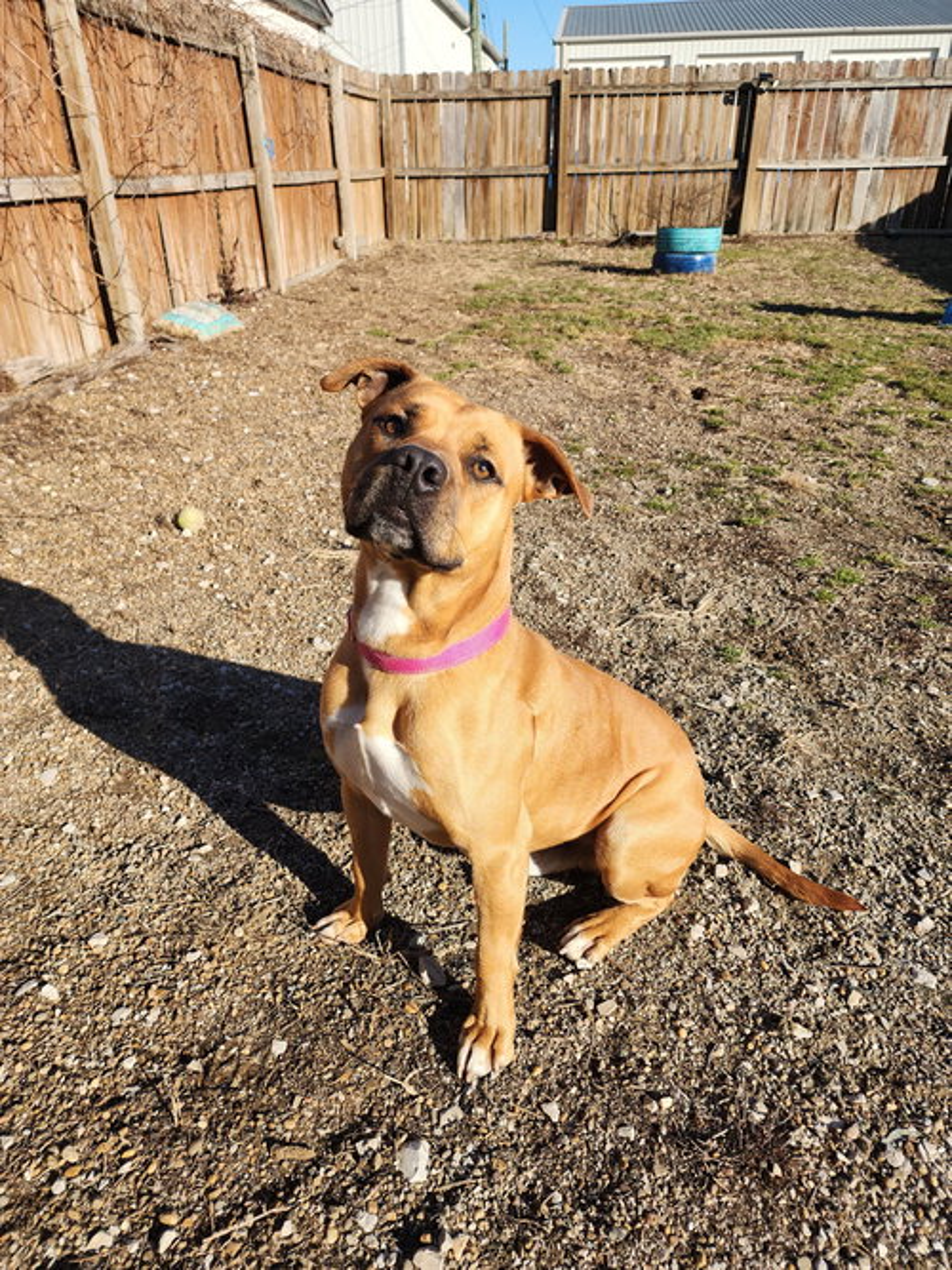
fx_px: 844
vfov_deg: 73.9
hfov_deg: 58.9
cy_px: 635
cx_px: 476
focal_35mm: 23
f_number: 1.8
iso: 12
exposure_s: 1/769
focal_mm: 6.4
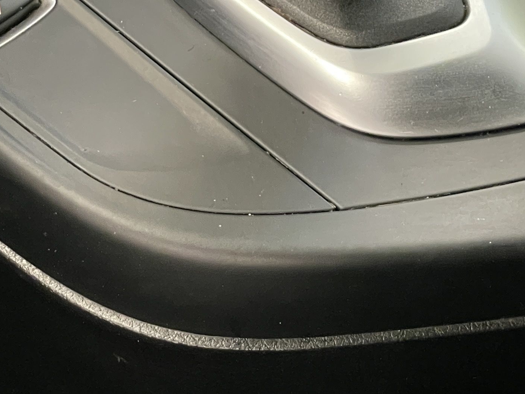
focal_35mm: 150
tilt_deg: -42.2
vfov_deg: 9.7
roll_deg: +0.3
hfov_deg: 13.0
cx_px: 502
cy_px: -159
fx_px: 2275
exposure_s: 1/50
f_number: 2
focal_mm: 6
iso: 800
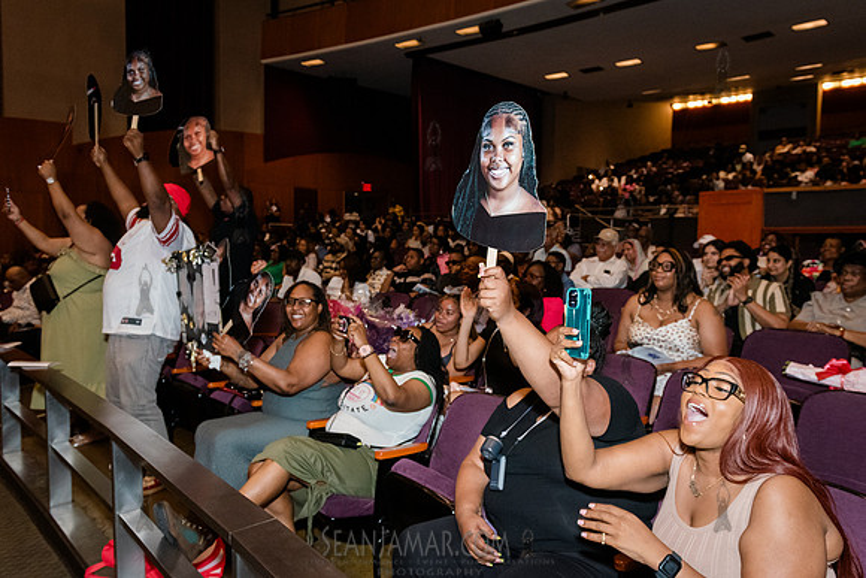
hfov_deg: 70.9
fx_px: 608
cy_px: 289
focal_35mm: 25
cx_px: 446
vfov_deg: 50.8
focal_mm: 24
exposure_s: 1/200
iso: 5000
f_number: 4
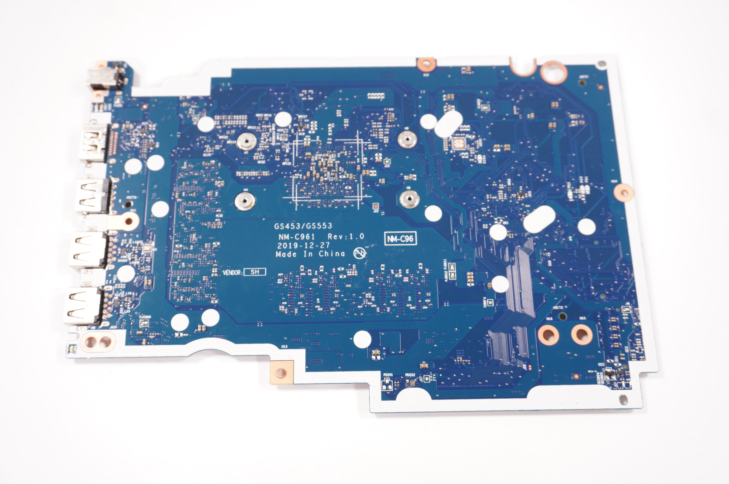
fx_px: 728
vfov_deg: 36.8
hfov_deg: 53.2
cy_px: 242
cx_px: 364
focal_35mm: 36
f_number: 5.6
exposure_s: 1/80
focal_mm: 24
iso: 400
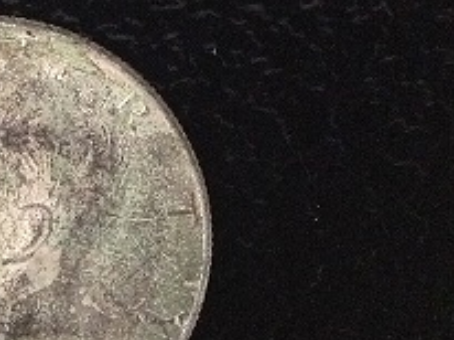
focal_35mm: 110
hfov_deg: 17.5
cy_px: 163
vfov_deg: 13.4
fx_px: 1441
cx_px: 11
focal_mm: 4.28
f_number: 2.4
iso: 800
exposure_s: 1/15
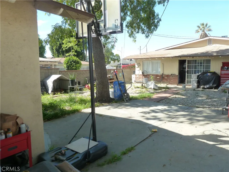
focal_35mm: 25
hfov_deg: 69.4
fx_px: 165
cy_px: 86
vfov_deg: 54.9
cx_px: 114
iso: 125
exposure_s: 1/200
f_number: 4
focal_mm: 4.1
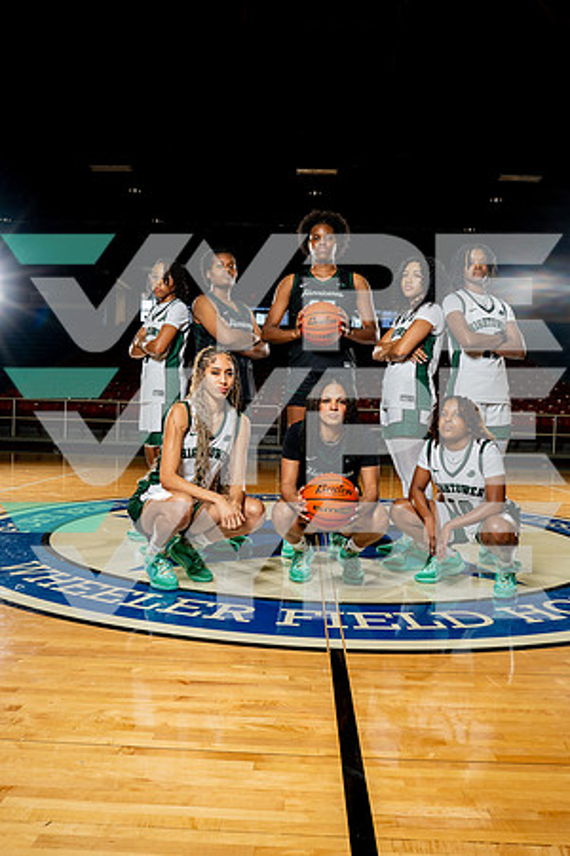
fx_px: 689
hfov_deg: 45.0
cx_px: 285
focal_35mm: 29
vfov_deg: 63.7
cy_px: 428
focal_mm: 29
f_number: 8
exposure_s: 1/250
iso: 640
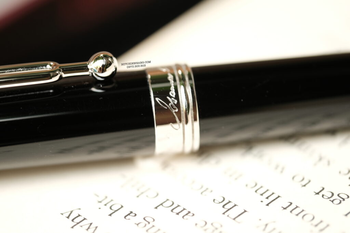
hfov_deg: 17.1
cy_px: 116
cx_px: 175
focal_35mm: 120
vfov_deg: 11.4
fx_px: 1167
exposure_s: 1/120
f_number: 3.2
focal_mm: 80
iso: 400
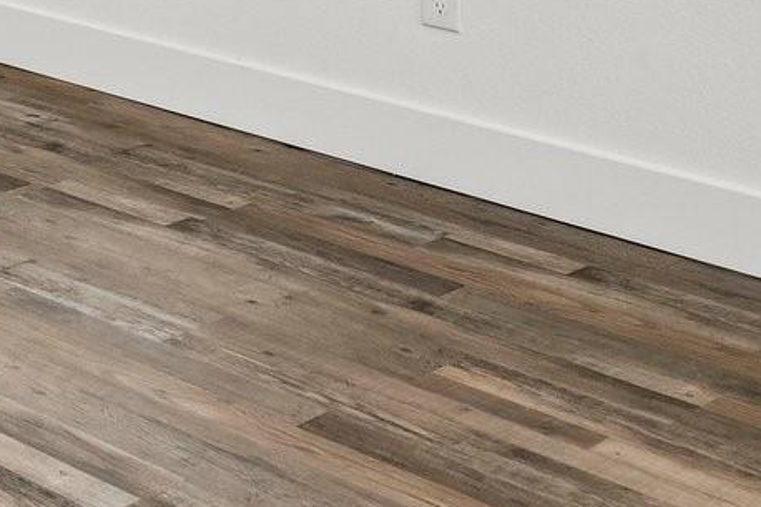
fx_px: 1986
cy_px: -498
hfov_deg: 18.1
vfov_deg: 12.8
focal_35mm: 94
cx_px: -525
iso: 400
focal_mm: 21
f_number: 8
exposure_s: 1/100
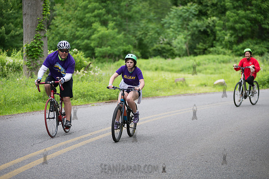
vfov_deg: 12.2
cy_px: 90
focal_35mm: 112
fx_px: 837
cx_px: 134
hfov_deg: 18.3
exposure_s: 1/800
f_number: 2.8
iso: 400
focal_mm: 112
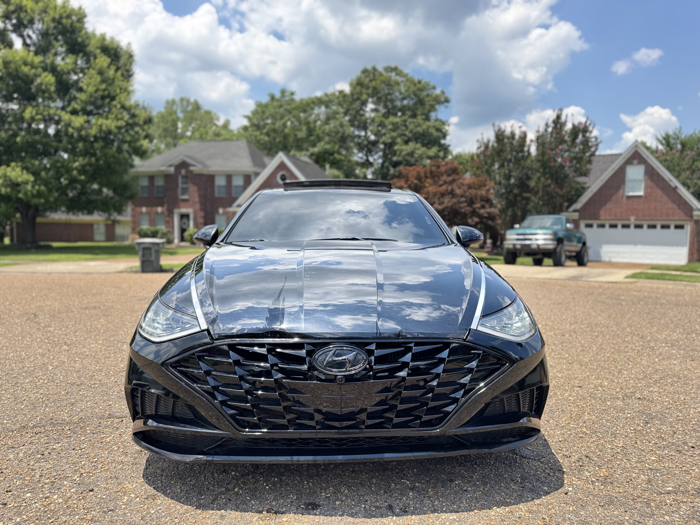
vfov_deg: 56.8
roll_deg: -1.3
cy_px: 262
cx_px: 350
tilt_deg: -4.9
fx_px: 485
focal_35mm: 24
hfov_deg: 71.6
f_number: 1.78
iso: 80
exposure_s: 1/1238
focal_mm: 6.76
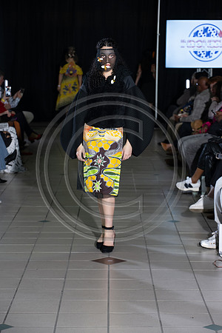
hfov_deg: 13.0
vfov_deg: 19.5
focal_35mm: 105
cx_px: 111
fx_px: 971
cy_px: 166
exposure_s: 1/160
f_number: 5.6
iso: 1250
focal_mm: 105
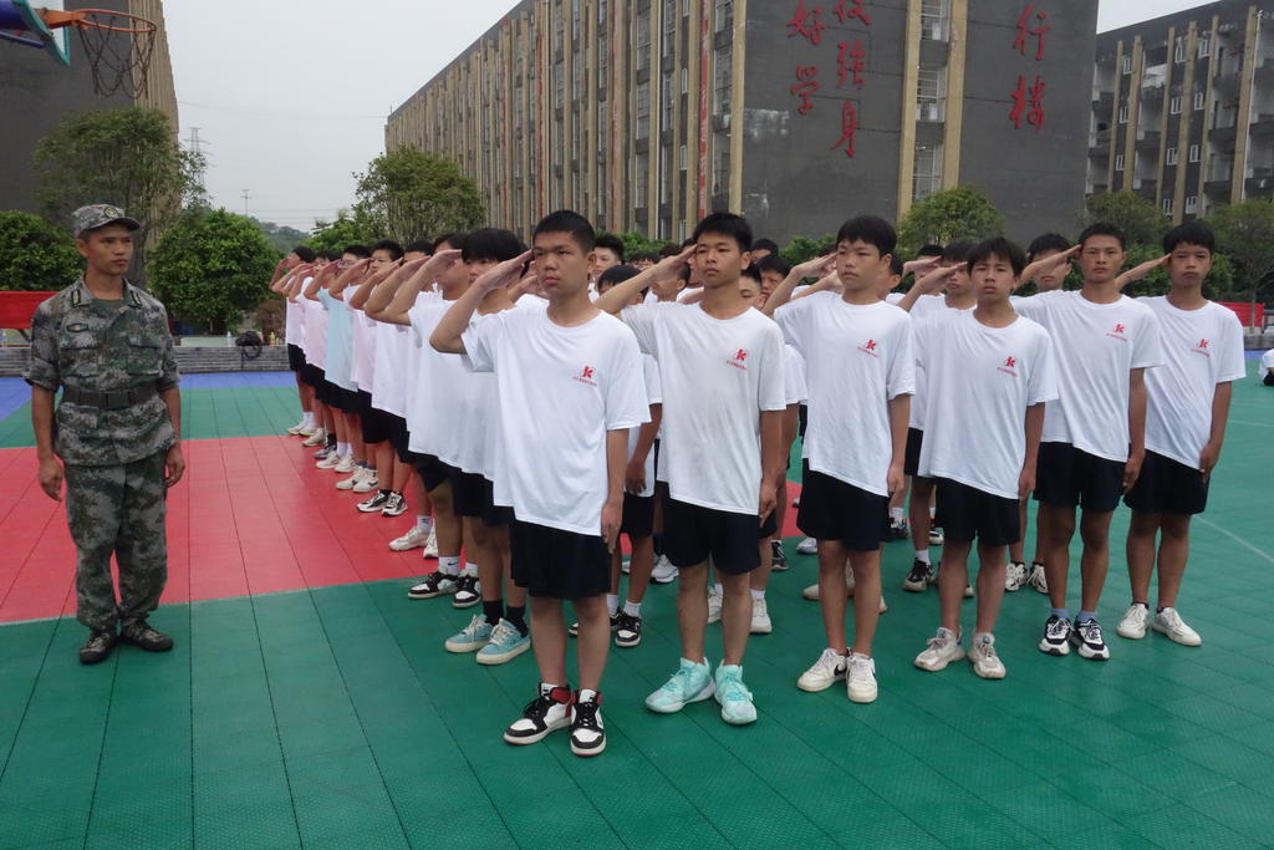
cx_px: 637
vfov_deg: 46.4
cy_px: 425
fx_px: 991
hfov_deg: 65.5
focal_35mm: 28
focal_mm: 10.4
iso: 1600
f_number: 11
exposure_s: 1/320
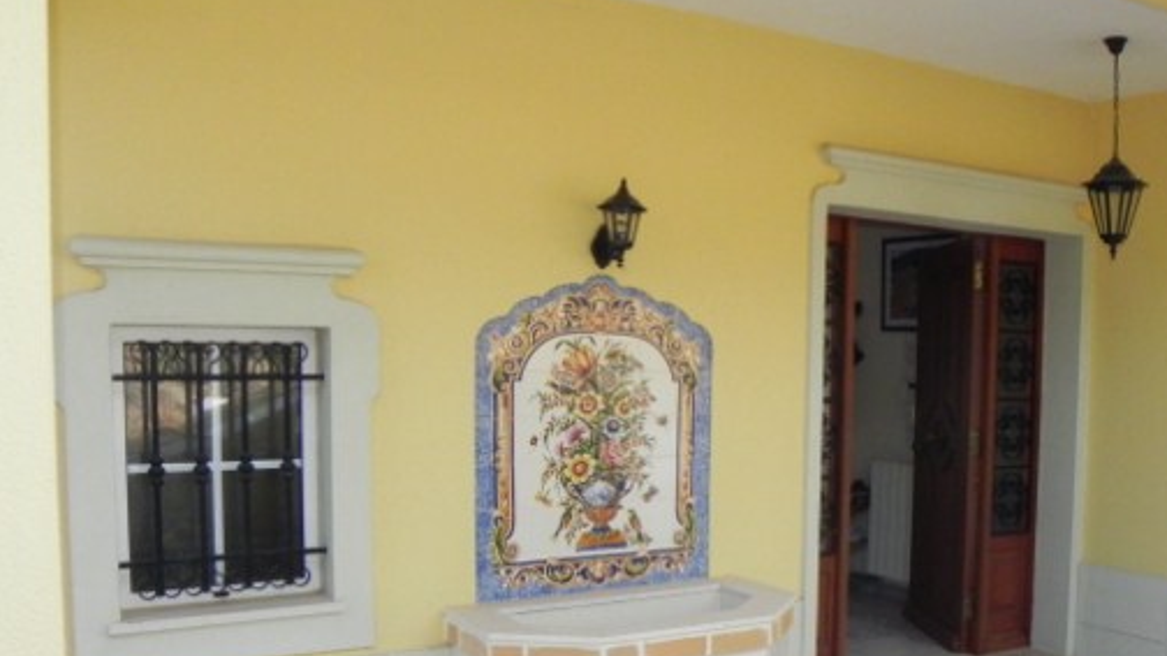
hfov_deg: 54.8
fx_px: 1114
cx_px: 720
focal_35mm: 36
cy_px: 454
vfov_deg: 32.4
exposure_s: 1/320
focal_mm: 4.6
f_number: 6.3
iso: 400
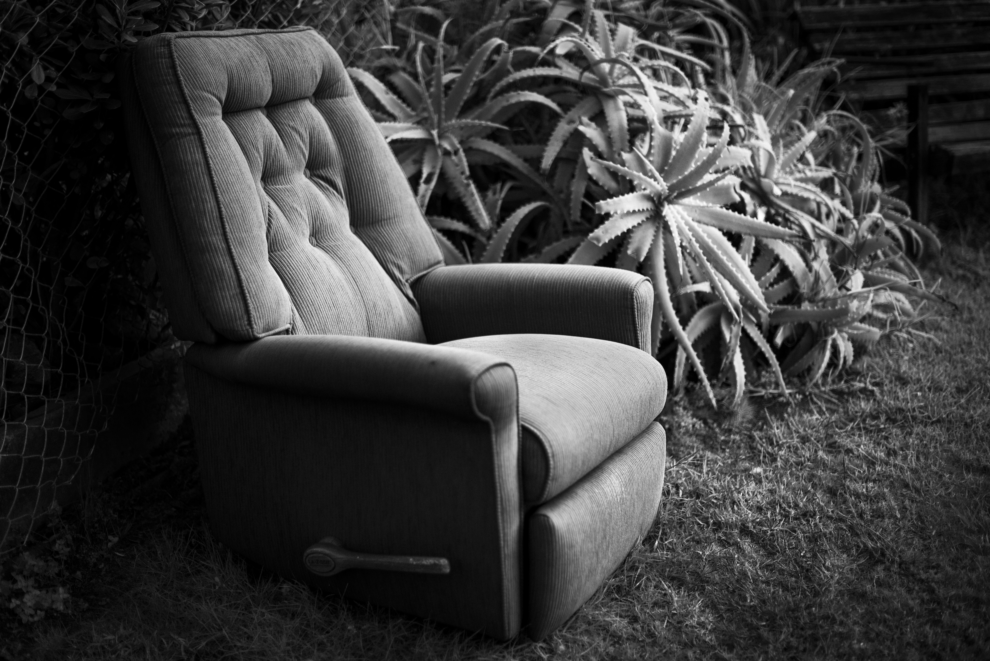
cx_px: 495
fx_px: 1375
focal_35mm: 50
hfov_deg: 39.6
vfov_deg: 27.0
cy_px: 330
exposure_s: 1/1600
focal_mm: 50
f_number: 1.6
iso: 100
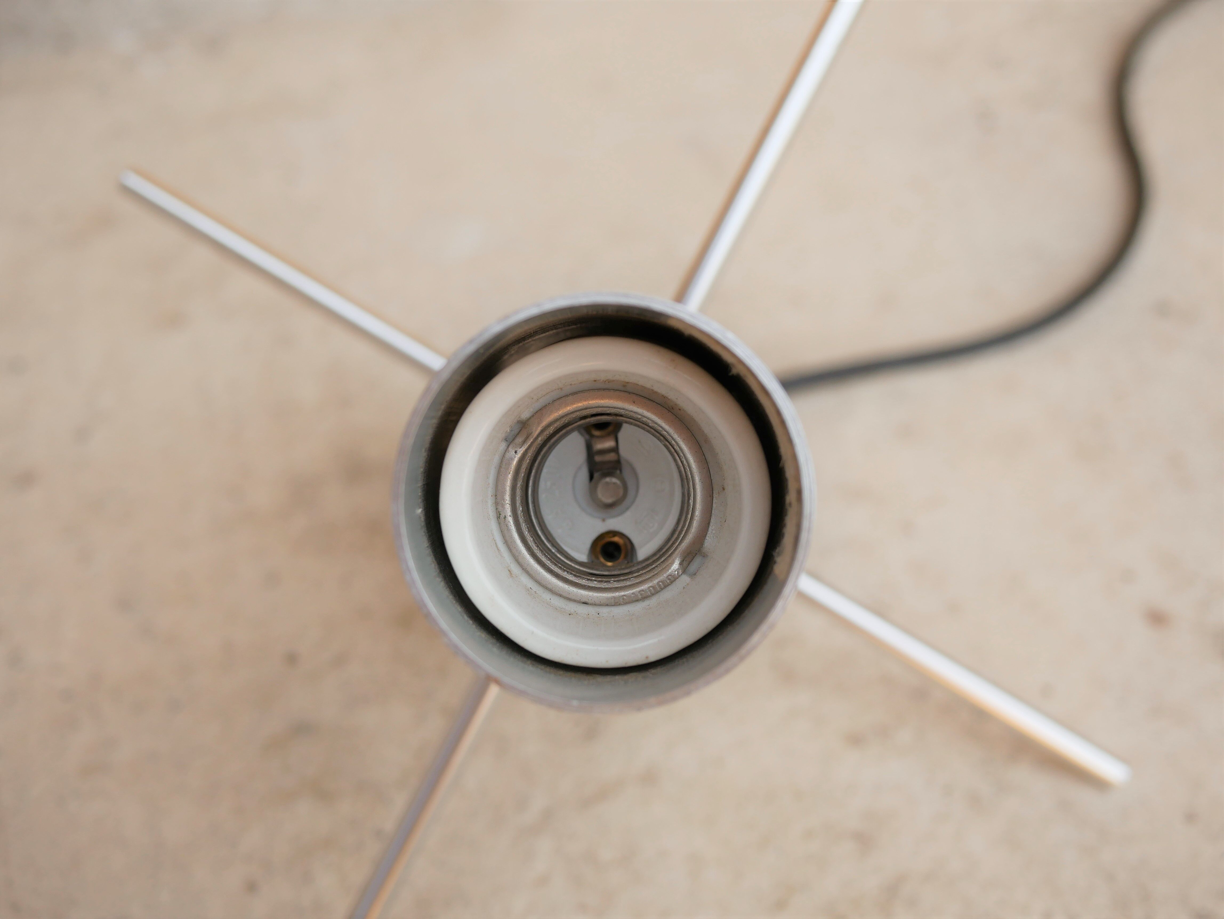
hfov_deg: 46.8
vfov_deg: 36.0
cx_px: 612
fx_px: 1415
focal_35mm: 40
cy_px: 460
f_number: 3.2
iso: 200
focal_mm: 20
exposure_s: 1/400
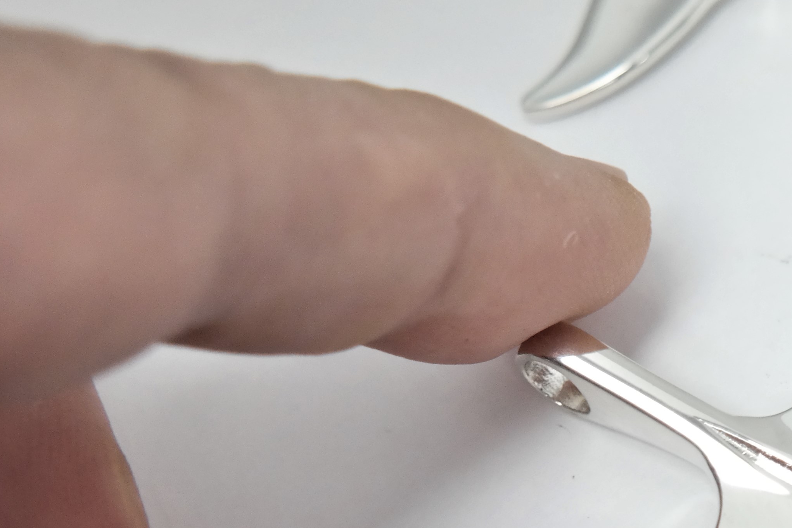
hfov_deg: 17.8
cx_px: 728
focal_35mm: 113
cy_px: 475
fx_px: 2486
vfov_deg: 12.0
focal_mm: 37
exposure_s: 1/60
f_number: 4.5
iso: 800
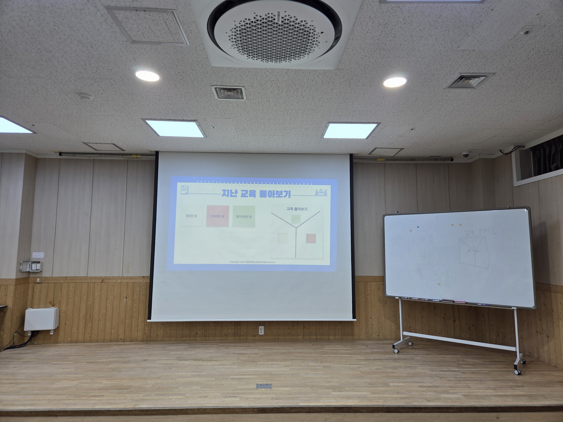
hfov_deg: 73.9
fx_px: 374
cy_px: 211
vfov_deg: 58.9
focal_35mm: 23
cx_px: 282
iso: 80
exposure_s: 1/120
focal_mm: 5.4
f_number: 1.8
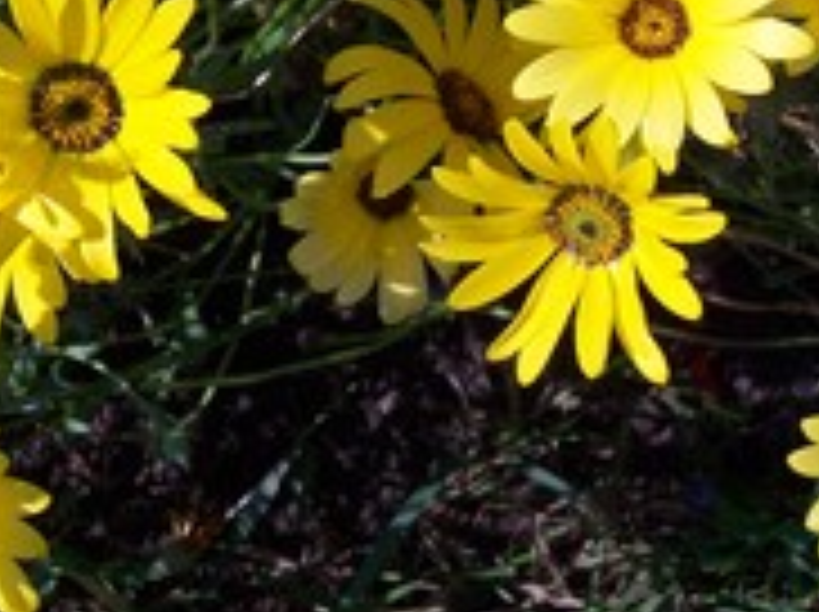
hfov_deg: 21.2
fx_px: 2174
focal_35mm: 92
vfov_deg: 15.8
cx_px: 252
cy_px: 50
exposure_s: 1/1000
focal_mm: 8
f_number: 4.8
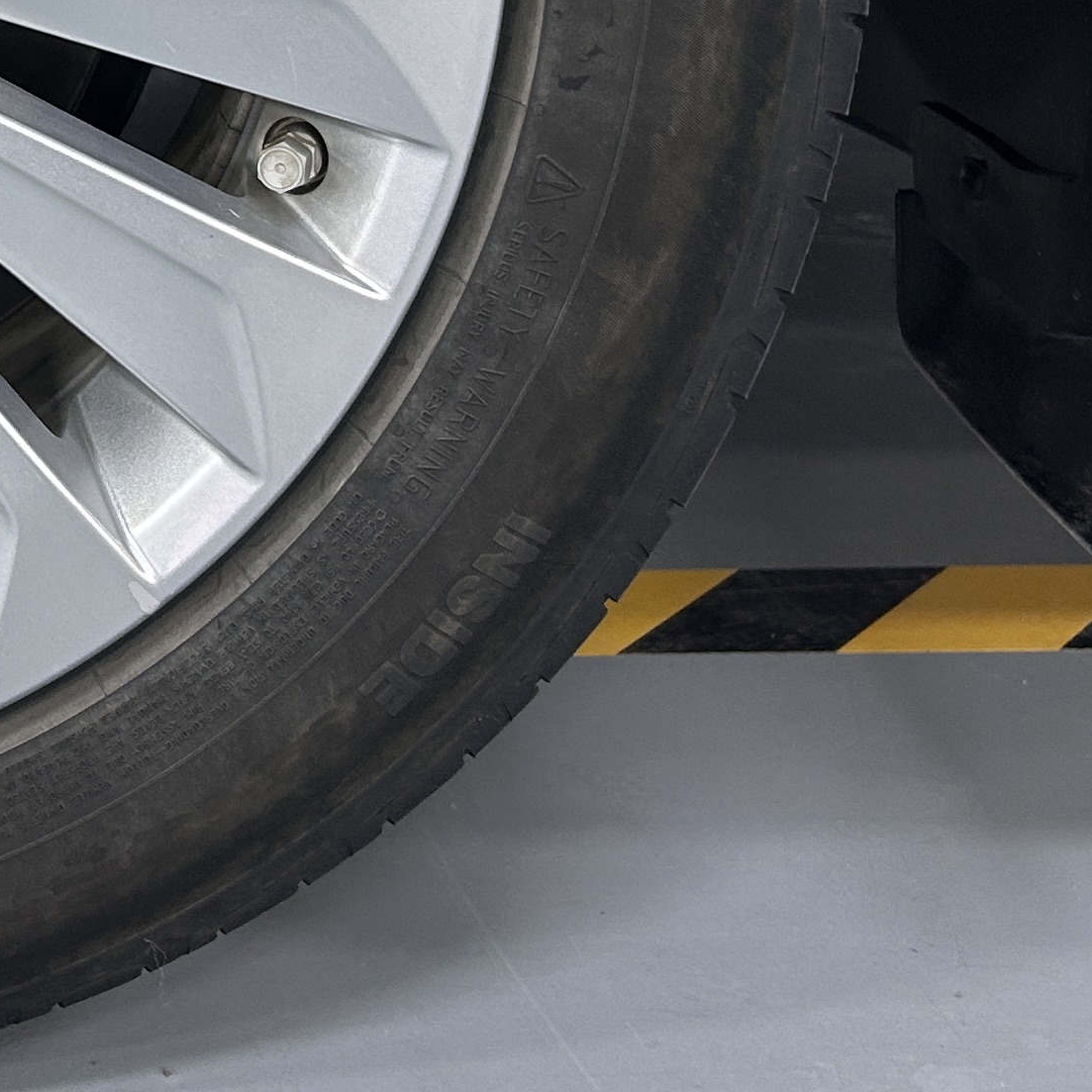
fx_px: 2998
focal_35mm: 84
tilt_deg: -12.4
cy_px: -191
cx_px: -280
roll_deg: +0.8
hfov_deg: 19.3
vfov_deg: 19.5
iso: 80
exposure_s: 1/50
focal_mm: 5.7
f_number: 1.5
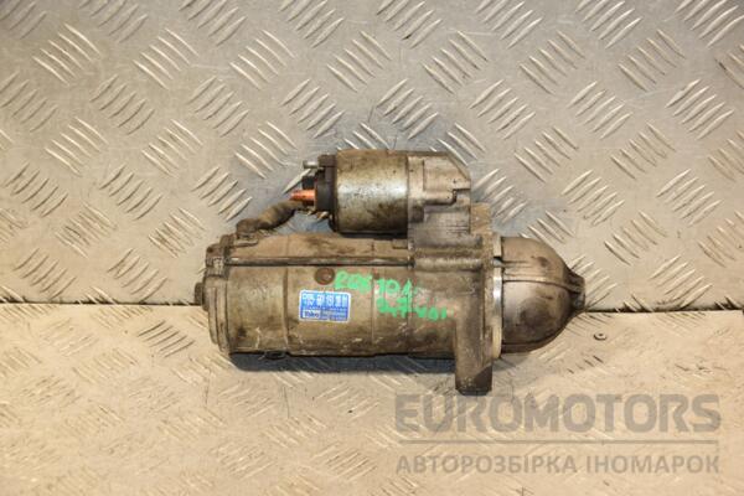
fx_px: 1798
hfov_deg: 23.4
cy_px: 248
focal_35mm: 87
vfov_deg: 15.7
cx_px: 372
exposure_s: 1/160
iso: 800
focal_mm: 58
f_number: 5
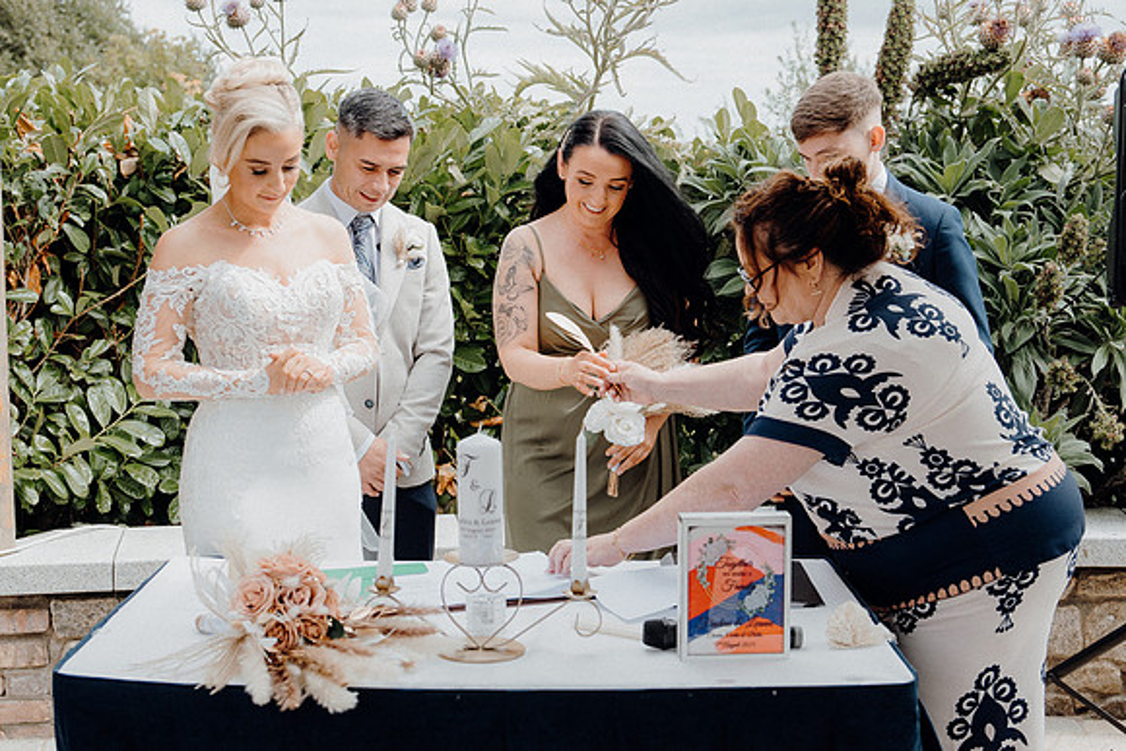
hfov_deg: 38.9
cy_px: 376
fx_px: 1595
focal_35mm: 51
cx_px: 563
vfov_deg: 26.5
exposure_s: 1/400
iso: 125
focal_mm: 34
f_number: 3.5
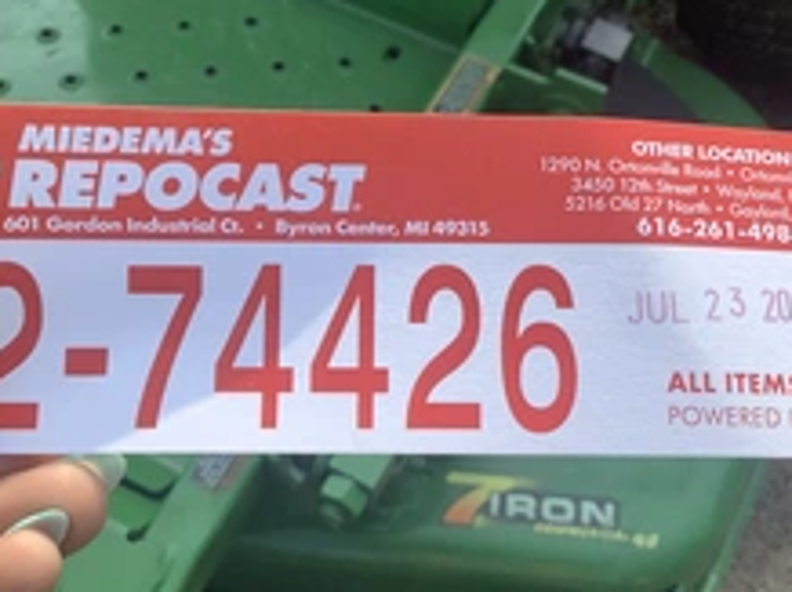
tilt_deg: -58.7
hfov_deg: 33.8
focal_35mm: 57
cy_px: 222
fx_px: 1303
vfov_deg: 25.5
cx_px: 447
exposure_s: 1/595
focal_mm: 3.3
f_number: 2.4
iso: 25
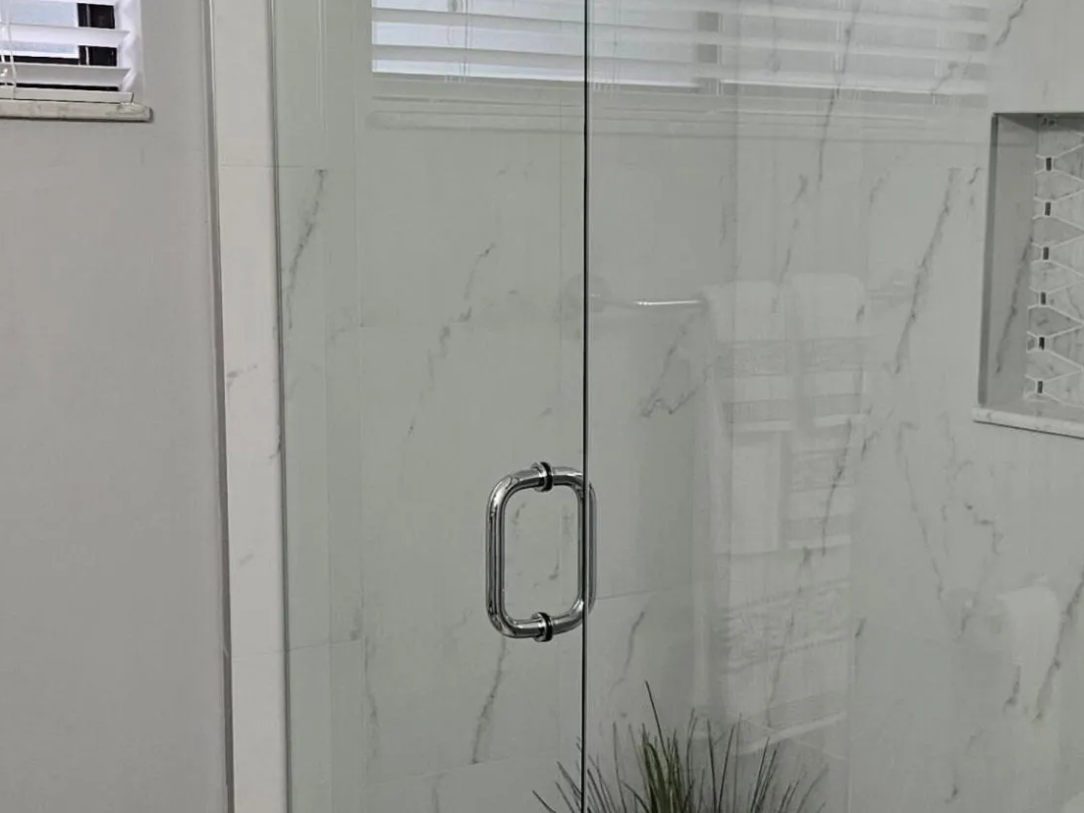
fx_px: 1879
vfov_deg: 24.4
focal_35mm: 60
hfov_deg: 32.1
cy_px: 475
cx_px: 649
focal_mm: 5.4
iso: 200
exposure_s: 1/120
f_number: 1.8
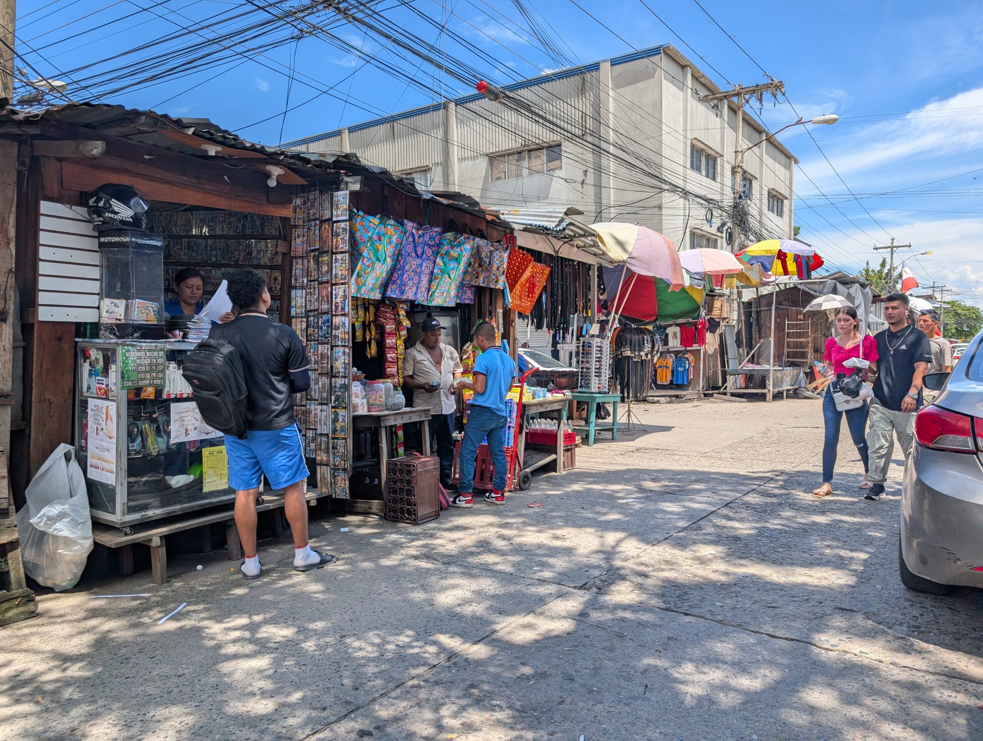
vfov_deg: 56.9
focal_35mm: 24
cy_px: 370
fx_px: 683
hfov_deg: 71.5
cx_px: 492
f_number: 1.68
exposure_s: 1/802
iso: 21
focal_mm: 6.9
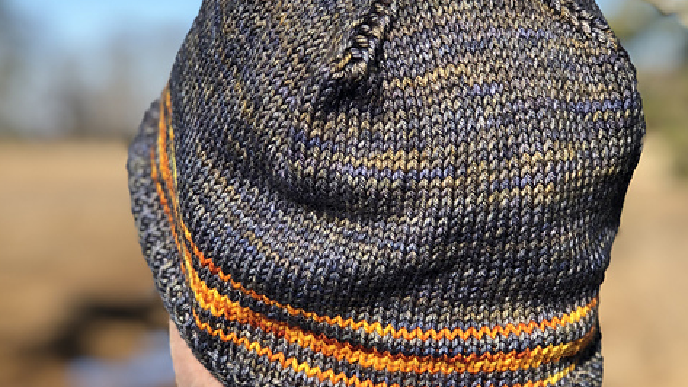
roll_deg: -0.7
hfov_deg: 25.3
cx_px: 348
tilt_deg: -0.7
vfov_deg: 14.4
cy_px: 153
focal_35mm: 84
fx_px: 1532
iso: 20
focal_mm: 6.6
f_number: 2.8
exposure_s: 1/495
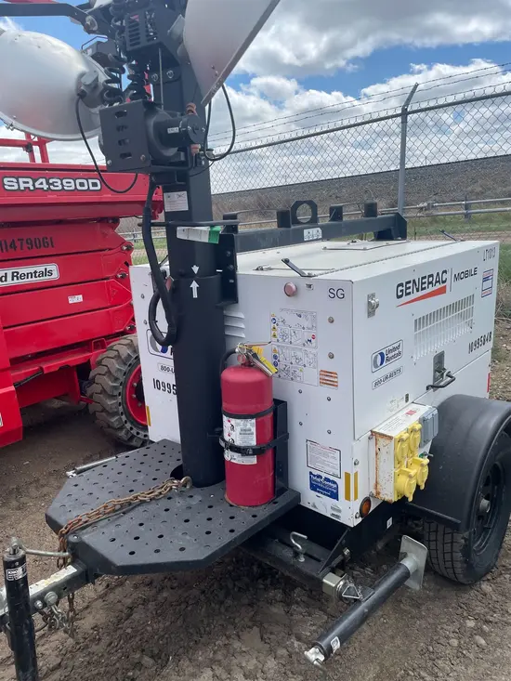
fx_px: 512
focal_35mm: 26
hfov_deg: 53.1
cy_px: 340
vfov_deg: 67.3
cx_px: 256
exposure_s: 1/3040
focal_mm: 4.2
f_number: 1.6
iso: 32
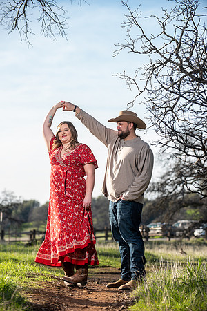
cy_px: 156
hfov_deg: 12.5
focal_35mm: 110
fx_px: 949
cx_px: 104
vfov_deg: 18.6
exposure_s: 1/250
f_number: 4
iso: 50
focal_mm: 110
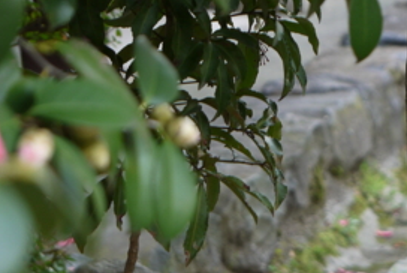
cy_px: 249
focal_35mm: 275
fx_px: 3112
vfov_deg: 5.0
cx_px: 434
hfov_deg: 7.4
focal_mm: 45
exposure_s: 1/125
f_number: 2.8
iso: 100
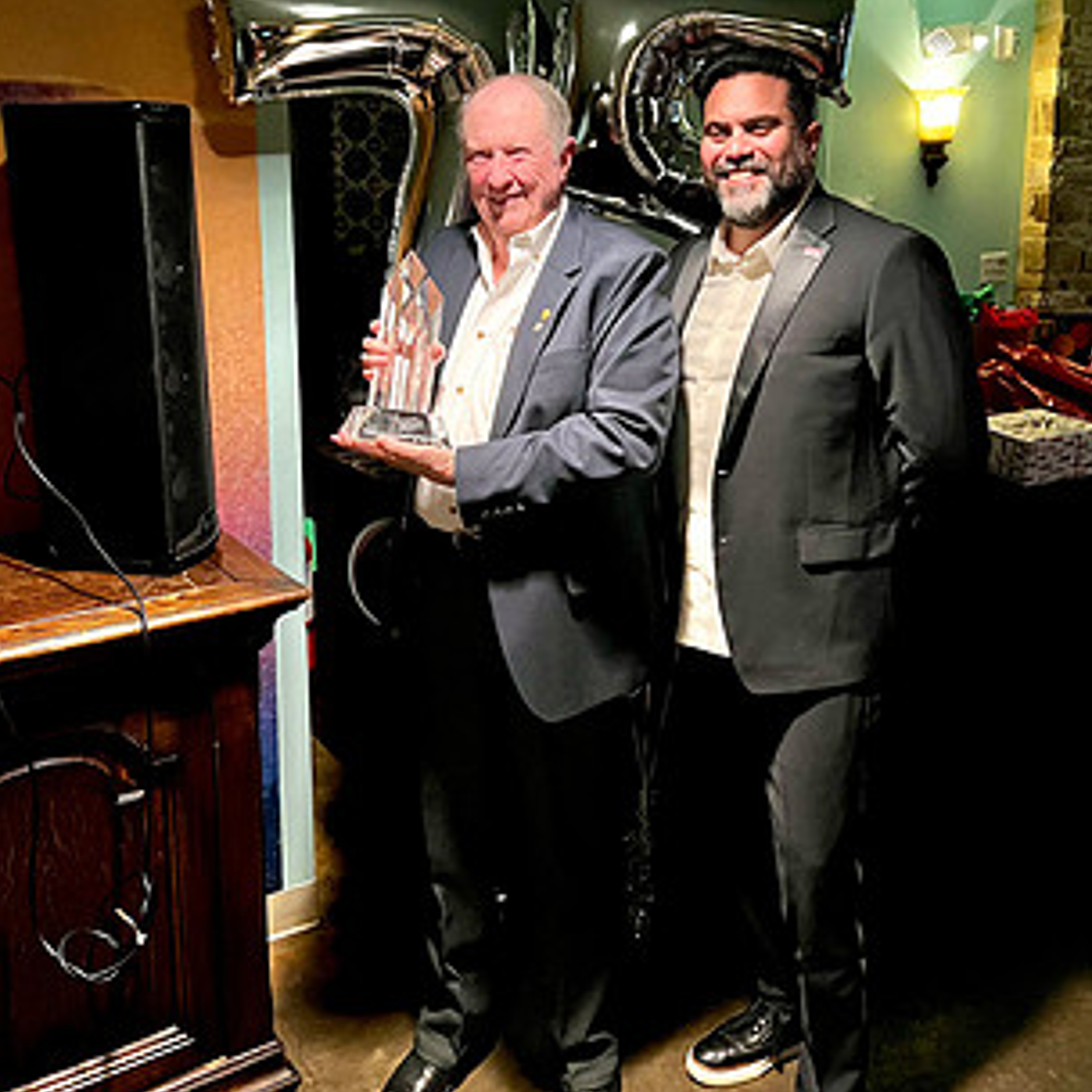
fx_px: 1213
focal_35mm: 34
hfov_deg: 48.4
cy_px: 363
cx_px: 594
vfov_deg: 47.6
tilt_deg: -10.5
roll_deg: -0.6
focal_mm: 5.7
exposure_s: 1/40
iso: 500
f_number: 1.5
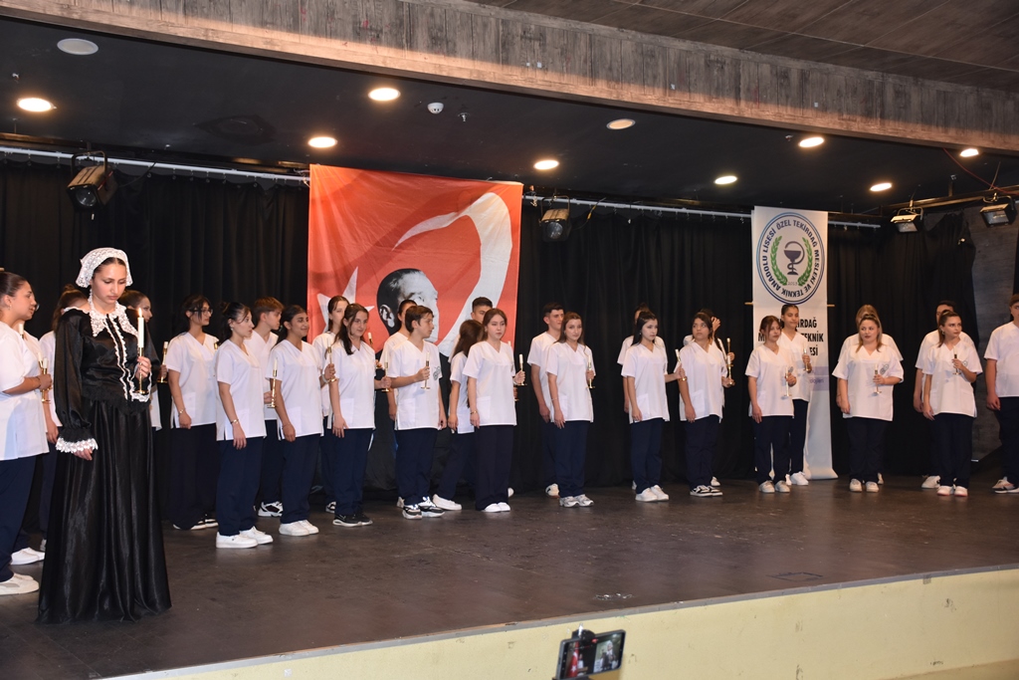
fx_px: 1274
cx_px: 510
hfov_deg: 43.6
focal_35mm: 45
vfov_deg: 29.9
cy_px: 340
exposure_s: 1/60
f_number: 4
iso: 1000
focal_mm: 30
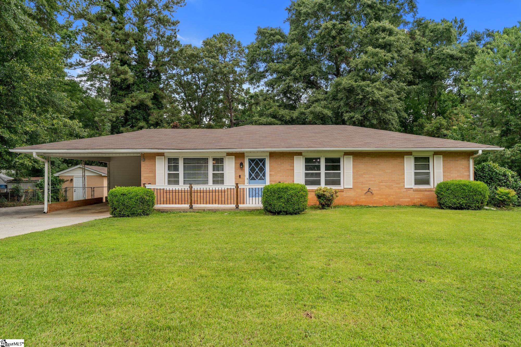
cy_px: 174
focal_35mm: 24
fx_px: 347
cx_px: 260
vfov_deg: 53.1
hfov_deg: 73.7
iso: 400
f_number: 5.6
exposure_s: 1/500
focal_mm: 24
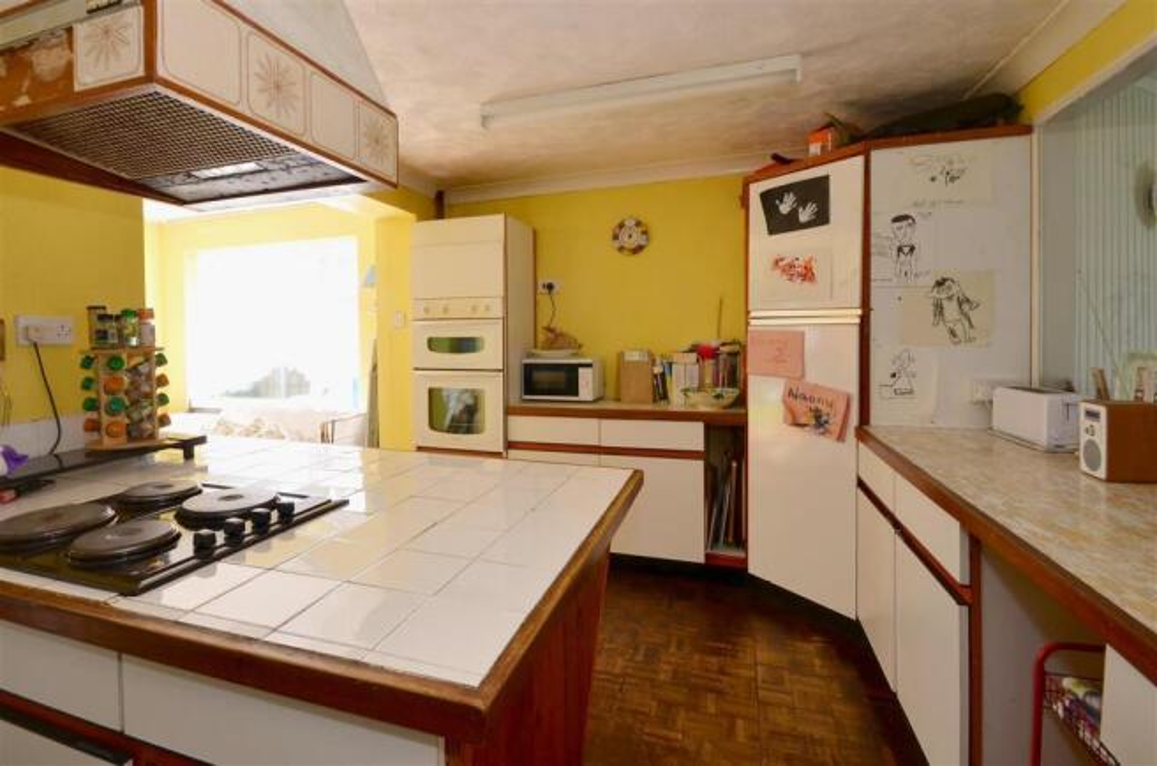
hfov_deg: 100.5
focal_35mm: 15
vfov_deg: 77.0
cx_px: 578
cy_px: 383
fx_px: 481
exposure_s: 1/6
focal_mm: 10
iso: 200
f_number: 11
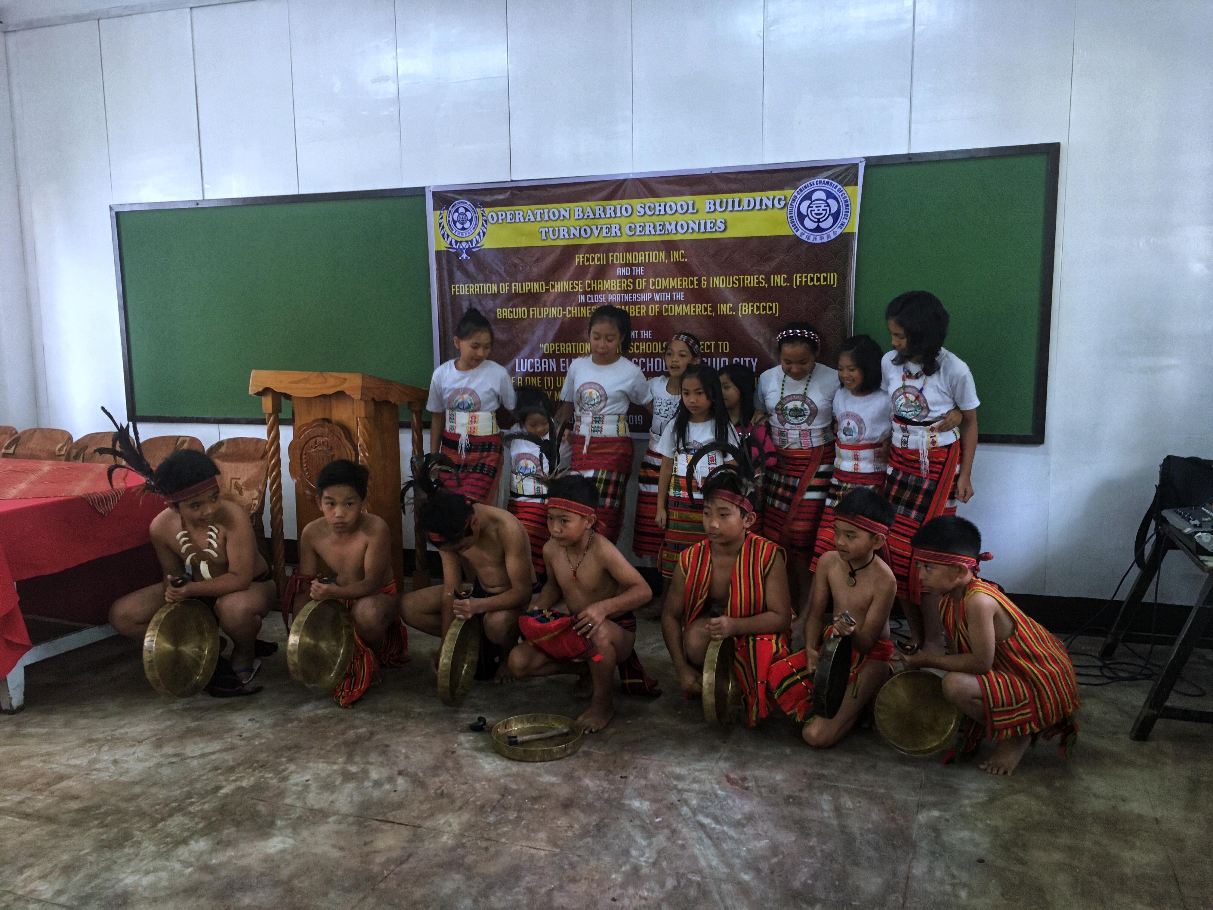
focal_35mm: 29
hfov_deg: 61.7
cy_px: 455
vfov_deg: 48.2
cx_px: 606
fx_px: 1016
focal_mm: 4.15
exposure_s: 1/30
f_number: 2.2
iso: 125
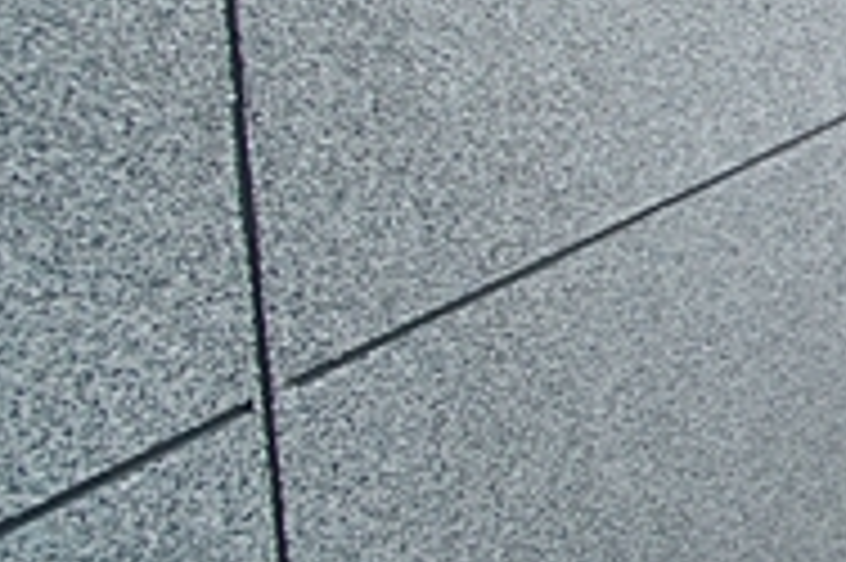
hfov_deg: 18.3
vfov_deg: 19.3
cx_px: 1755
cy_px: -207
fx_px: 1503
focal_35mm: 64
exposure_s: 1/500
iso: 800
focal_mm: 10
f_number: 4
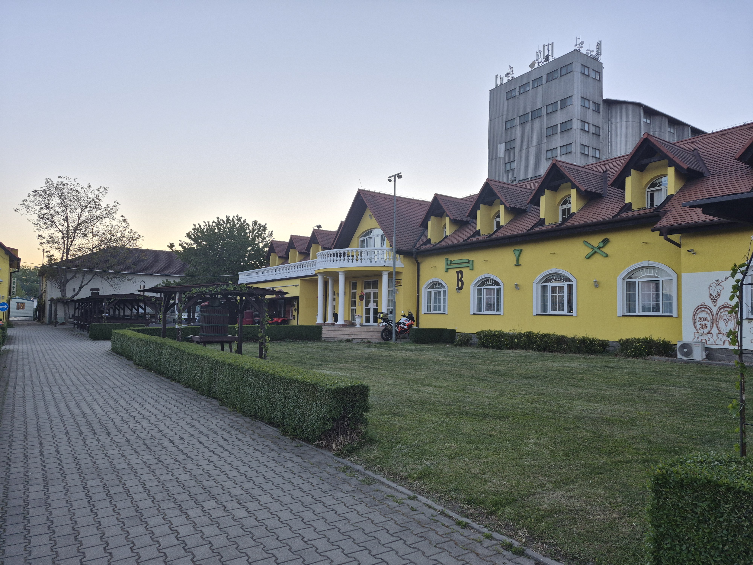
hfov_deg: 73.9
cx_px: 376
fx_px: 500
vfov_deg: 58.9
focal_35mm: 23
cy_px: 282
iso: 50
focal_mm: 5.4
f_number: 1.8
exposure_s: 1/180
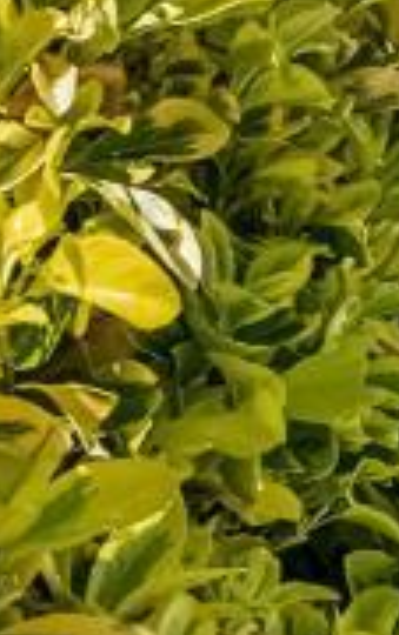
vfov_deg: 7.5
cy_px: 109
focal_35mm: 280
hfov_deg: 4.4
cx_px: 1419
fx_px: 4856
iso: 200
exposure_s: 1/200
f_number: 11
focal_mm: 33
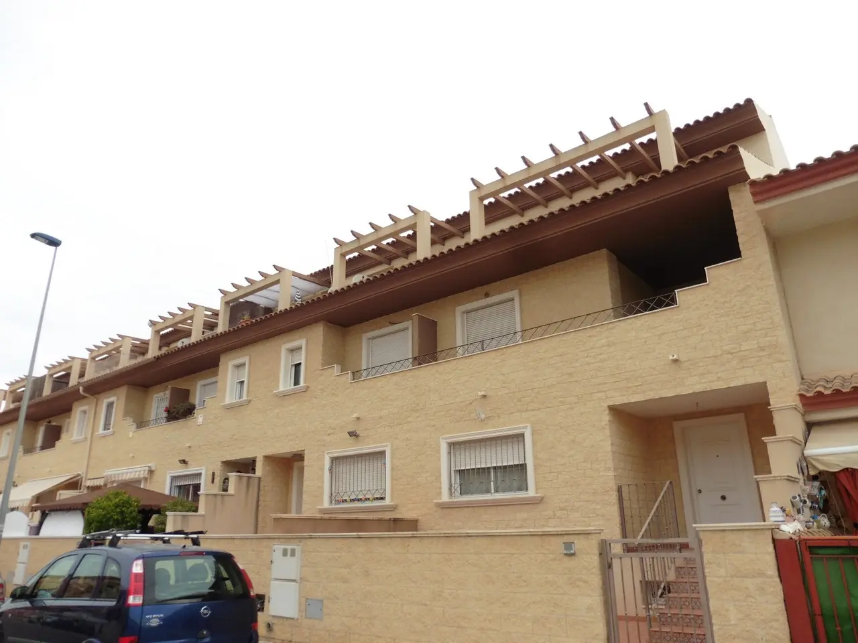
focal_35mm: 24
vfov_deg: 56.8
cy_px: 322
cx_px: 429
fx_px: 595
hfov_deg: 71.6
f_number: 3.3
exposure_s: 1/400
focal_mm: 4.3
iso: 100
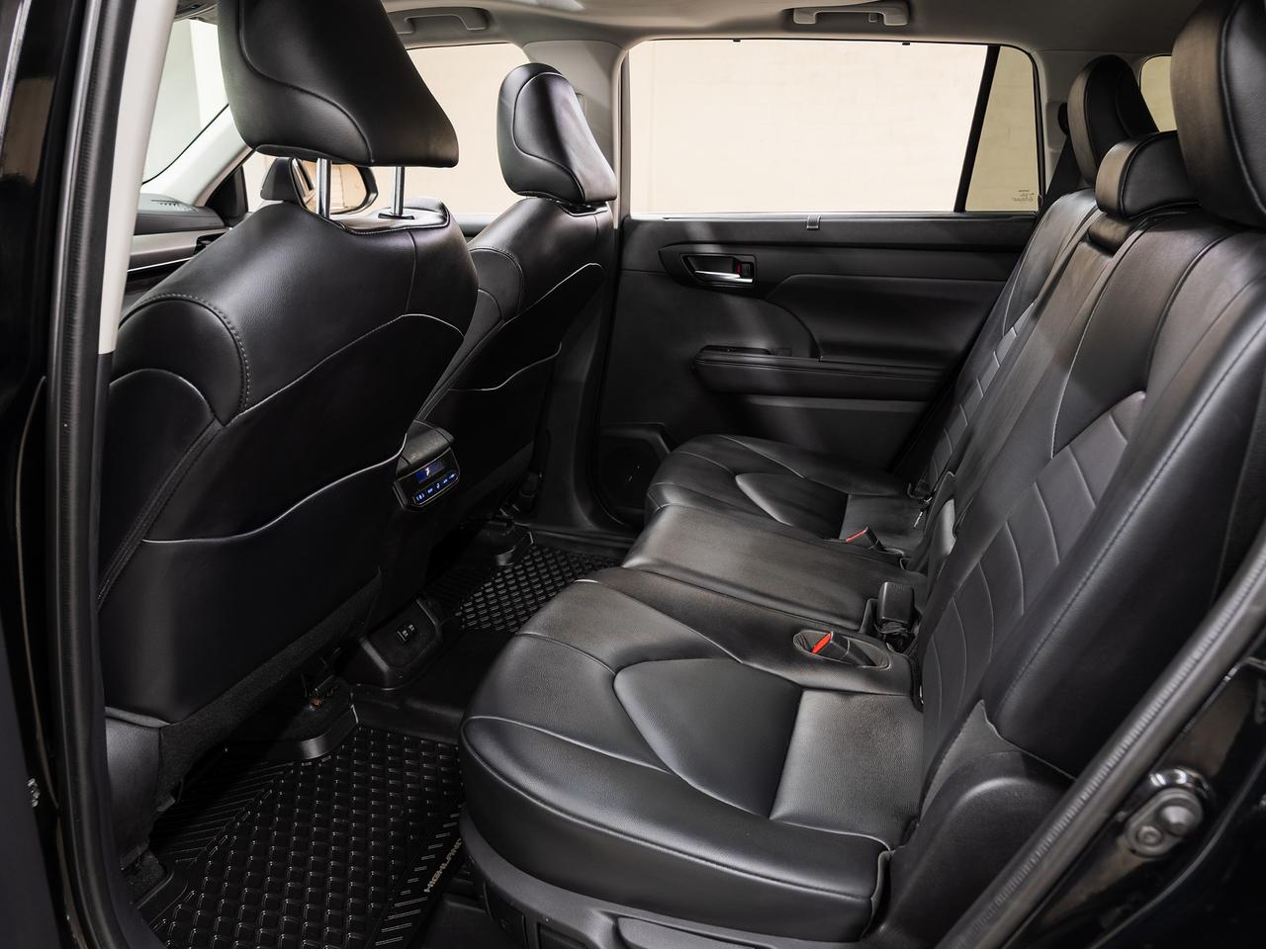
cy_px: 474
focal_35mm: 26
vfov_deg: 53.1
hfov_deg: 67.4
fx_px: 949
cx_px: 633
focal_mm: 24
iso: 100
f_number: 5.6
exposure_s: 1
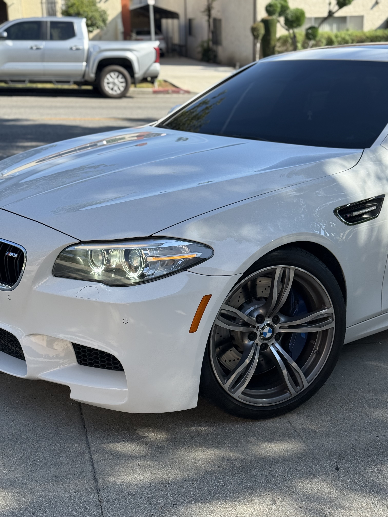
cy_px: 258
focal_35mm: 48
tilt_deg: -17.4
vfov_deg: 39.7
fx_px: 717
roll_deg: +0.7
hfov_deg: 30.3
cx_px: 194
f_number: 1.78
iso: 100
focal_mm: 6.76
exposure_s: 1/2762
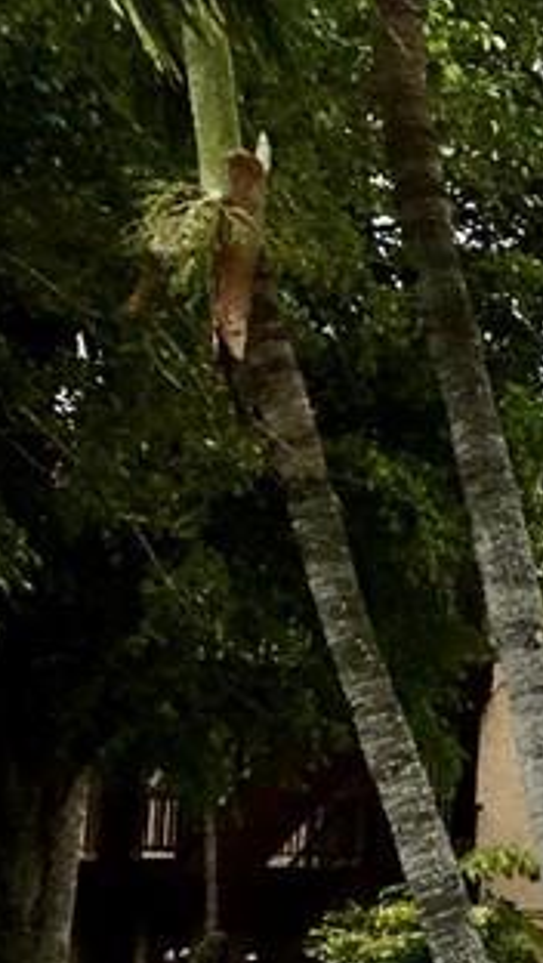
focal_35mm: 162
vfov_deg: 13.0
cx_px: 2351
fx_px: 4138
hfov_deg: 6.0
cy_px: 1059
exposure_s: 1/2079
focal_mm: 4.15
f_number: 2.2
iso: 25
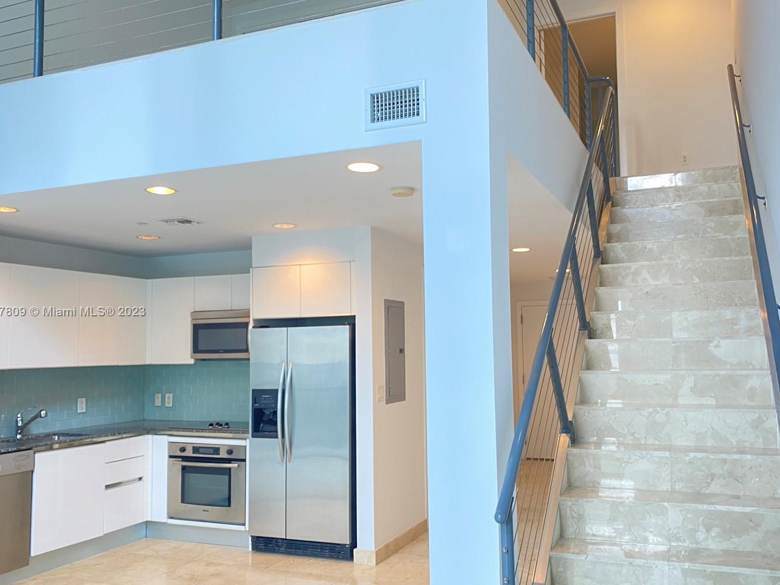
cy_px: 312
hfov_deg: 58.3
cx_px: 424
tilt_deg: +5.4
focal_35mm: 31
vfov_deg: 45.4
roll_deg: +0.4
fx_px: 698
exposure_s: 1/60
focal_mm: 4.25
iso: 125
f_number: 1.8
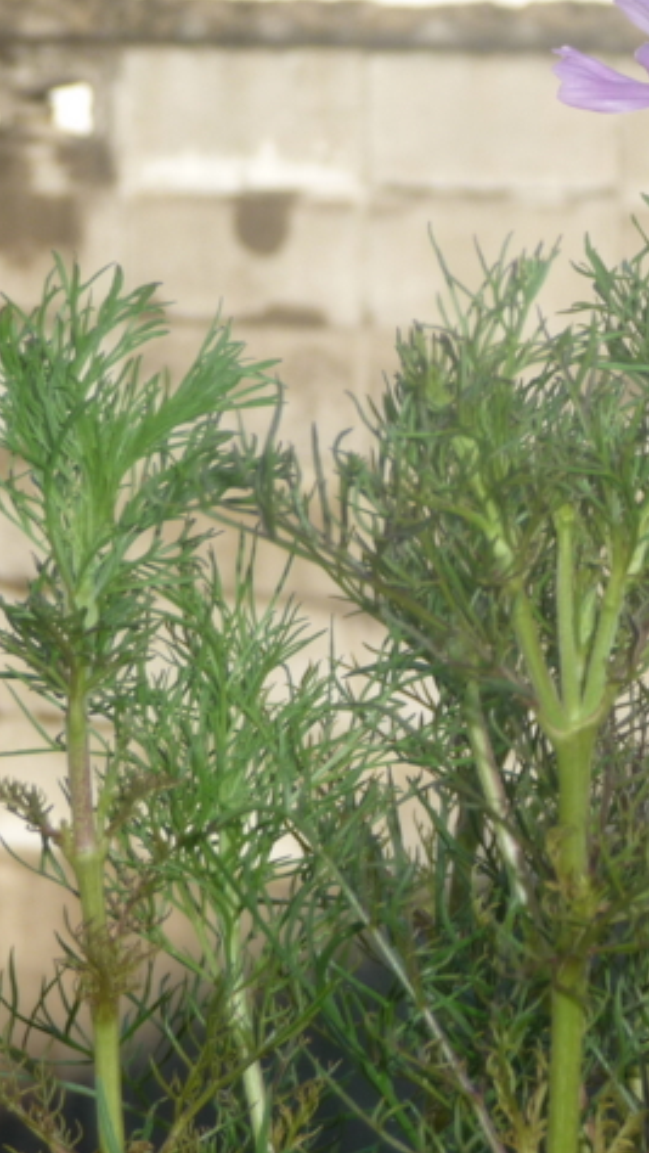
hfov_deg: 5.9
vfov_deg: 10.5
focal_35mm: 206
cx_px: 664
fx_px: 6296
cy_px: 494
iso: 100
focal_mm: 19.1
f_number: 4.7
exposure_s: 1/250
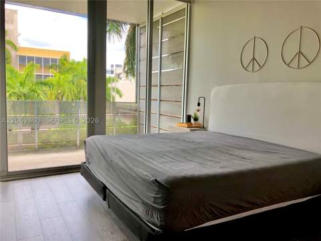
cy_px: 120
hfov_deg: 63.4
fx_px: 260
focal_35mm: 28
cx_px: 160
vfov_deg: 49.7
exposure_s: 1/120
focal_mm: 4
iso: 25
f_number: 1.8
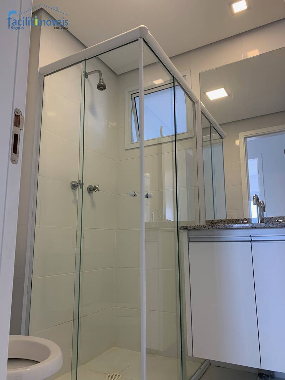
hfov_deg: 53.1
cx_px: 142
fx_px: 285
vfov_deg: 67.3
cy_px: 190
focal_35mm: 26
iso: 80
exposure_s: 1/121
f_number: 1.8
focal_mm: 4.25
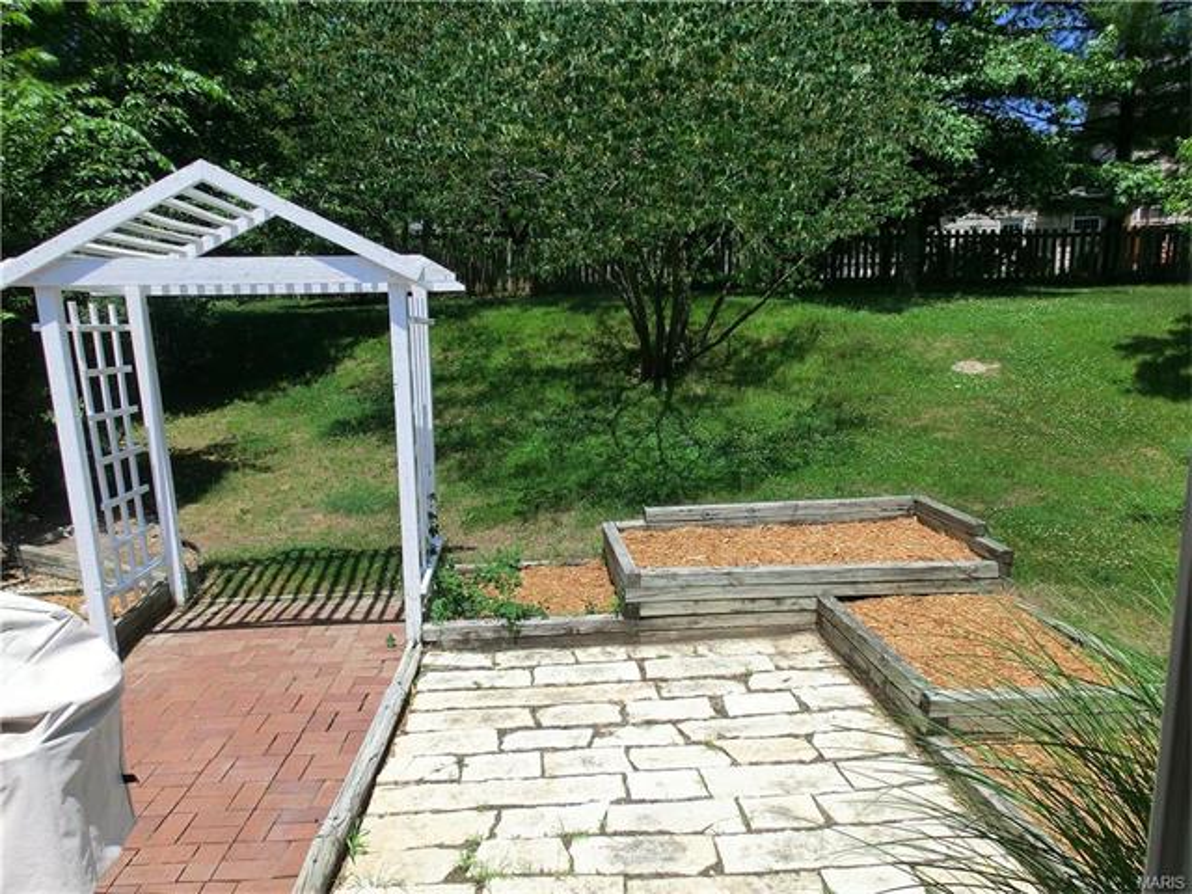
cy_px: 447
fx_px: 826
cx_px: 596
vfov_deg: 56.8
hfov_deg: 71.6
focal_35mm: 24
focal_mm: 4.24
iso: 100
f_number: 7.9
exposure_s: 1/250
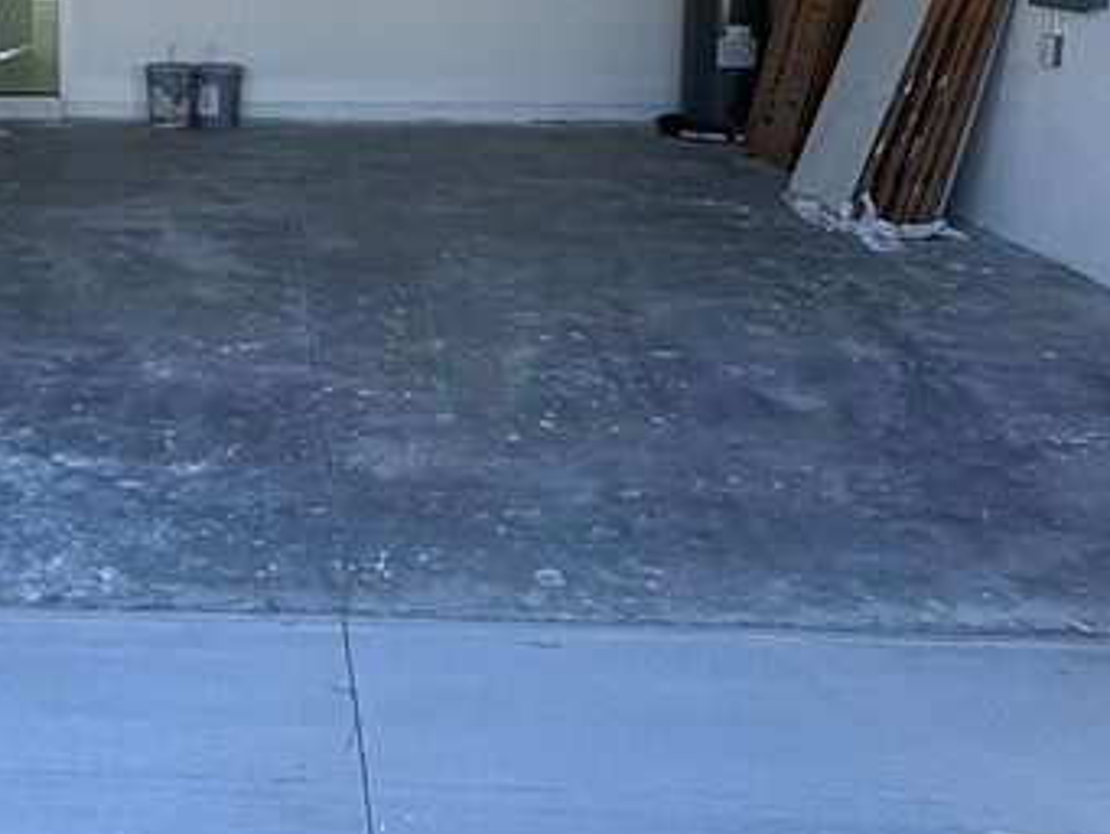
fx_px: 1347
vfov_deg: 32.8
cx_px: 176
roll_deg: +1.9
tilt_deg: -7.1
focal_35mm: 42
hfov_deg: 42.2
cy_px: 101
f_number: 2.2
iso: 64
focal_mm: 2.22
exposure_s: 1/322
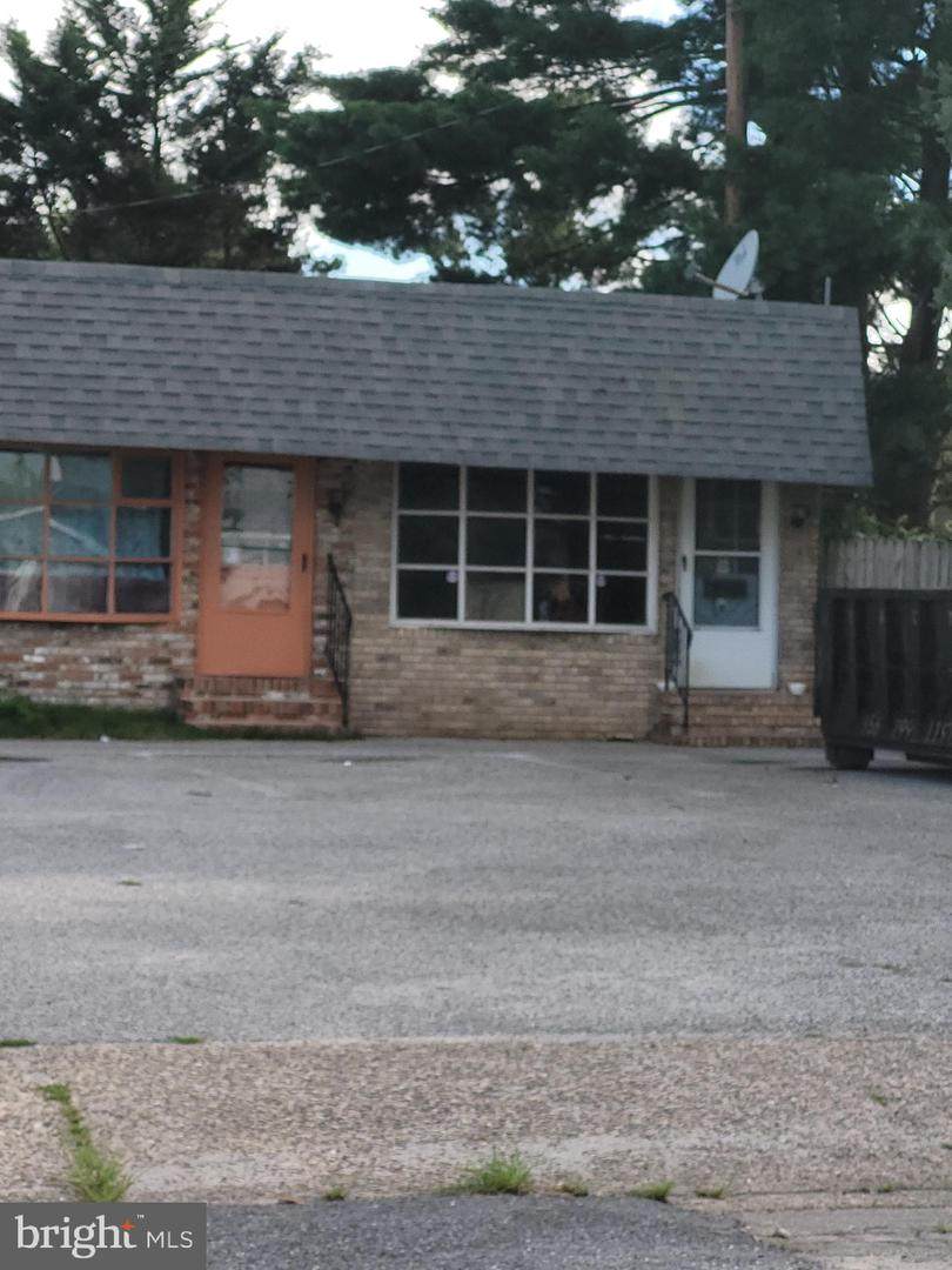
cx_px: 476
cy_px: 635
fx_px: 2787
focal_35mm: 76
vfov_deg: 25.7
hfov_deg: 19.4
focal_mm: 7.12
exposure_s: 1/485
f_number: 2.4
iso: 25
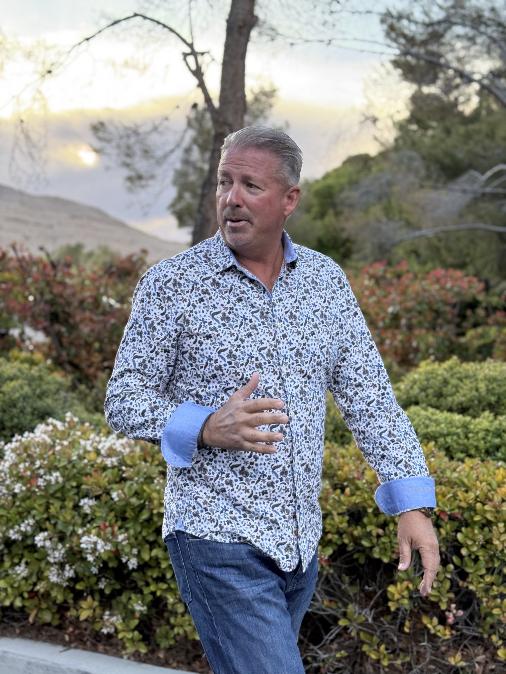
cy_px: 337
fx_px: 936
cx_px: 253
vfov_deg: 39.7
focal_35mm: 48
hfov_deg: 30.3
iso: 80
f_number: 1.78
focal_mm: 6.76
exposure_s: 1/280
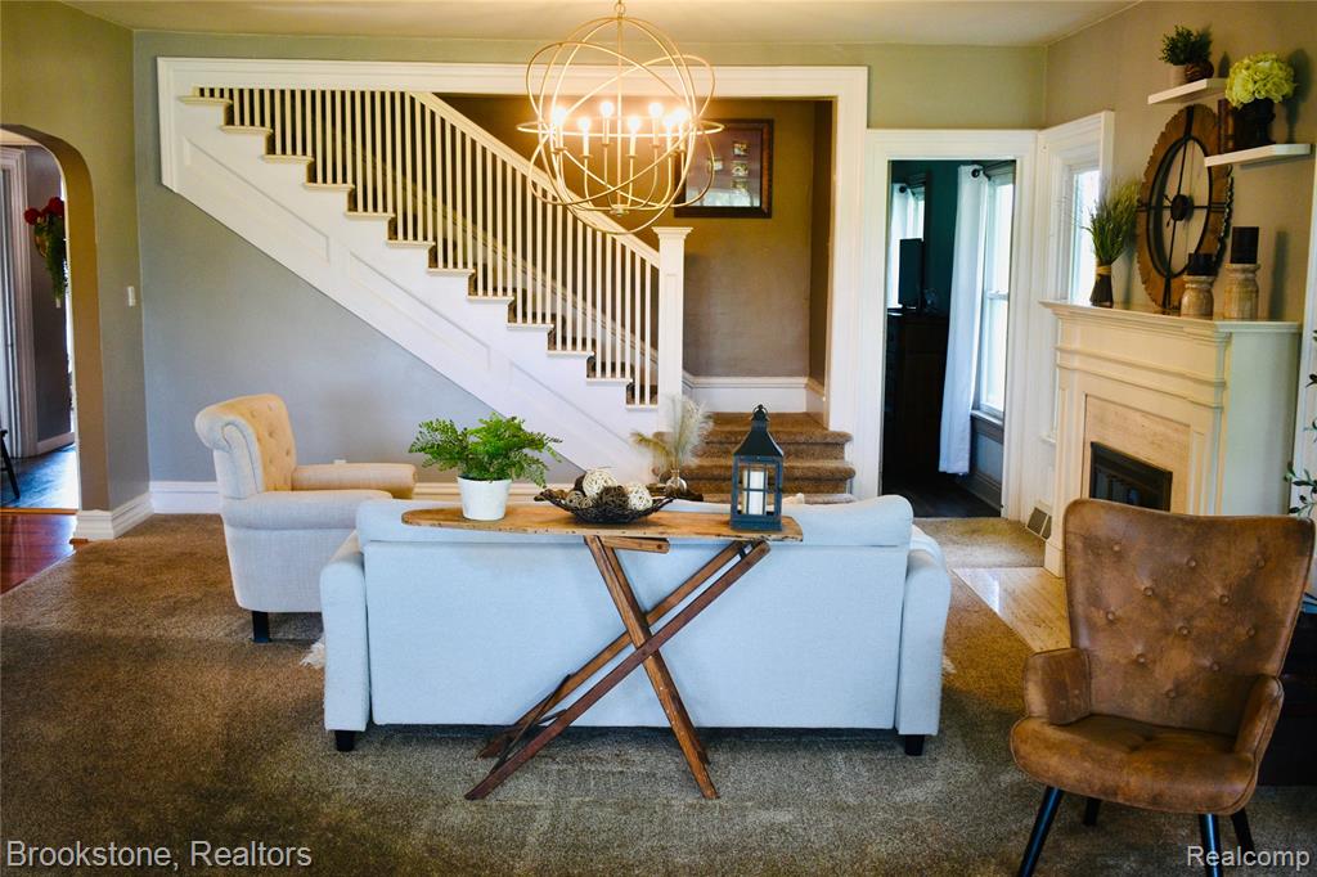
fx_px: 1371
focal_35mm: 38
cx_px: 658
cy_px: 438
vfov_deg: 35.5
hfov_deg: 51.3
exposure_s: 1/60
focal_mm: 25
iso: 450
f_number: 4
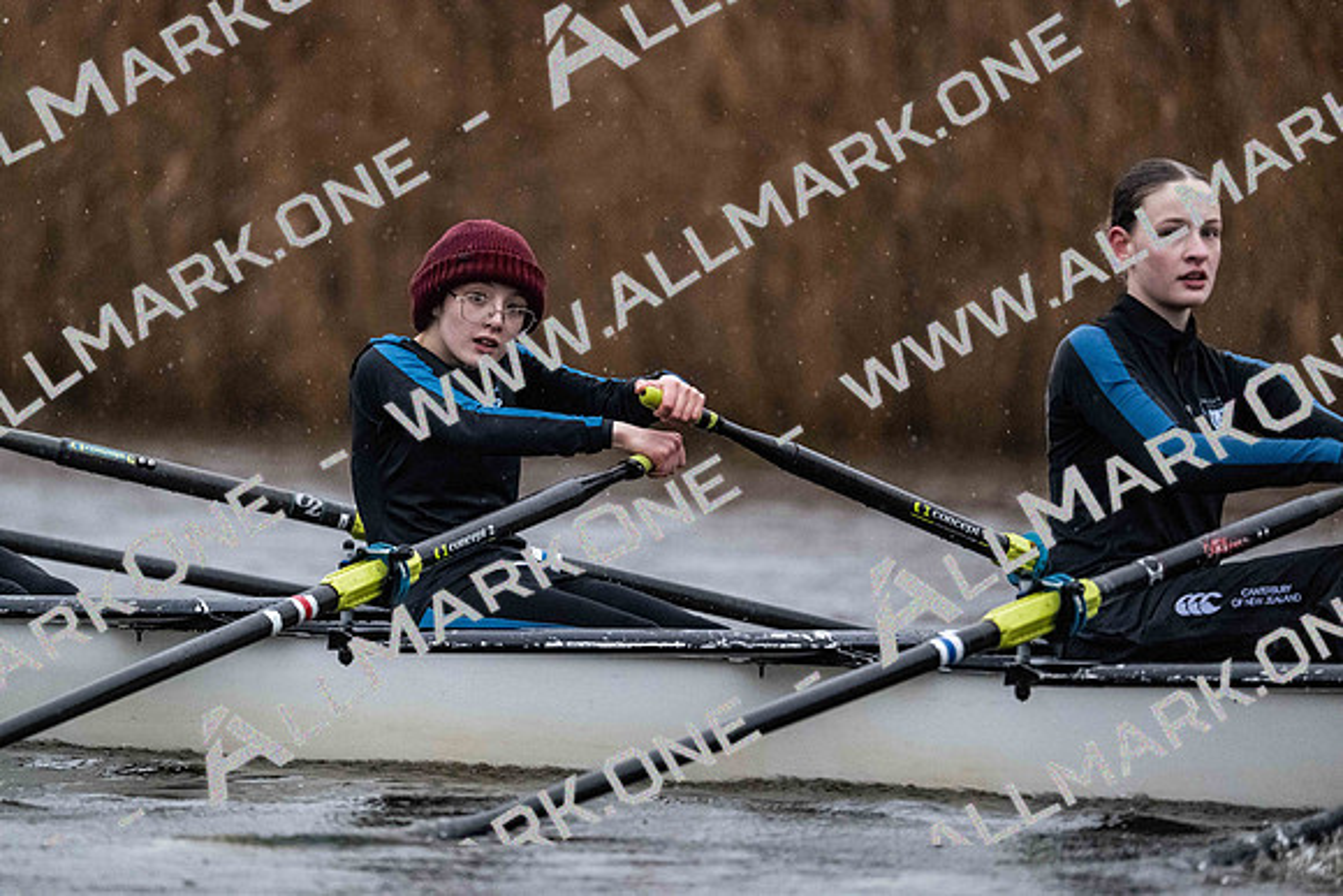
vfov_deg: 3.4
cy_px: 448
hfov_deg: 5.2
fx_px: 14925
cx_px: 672
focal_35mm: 400
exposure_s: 1/1600
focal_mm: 400
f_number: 4.5
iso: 9000
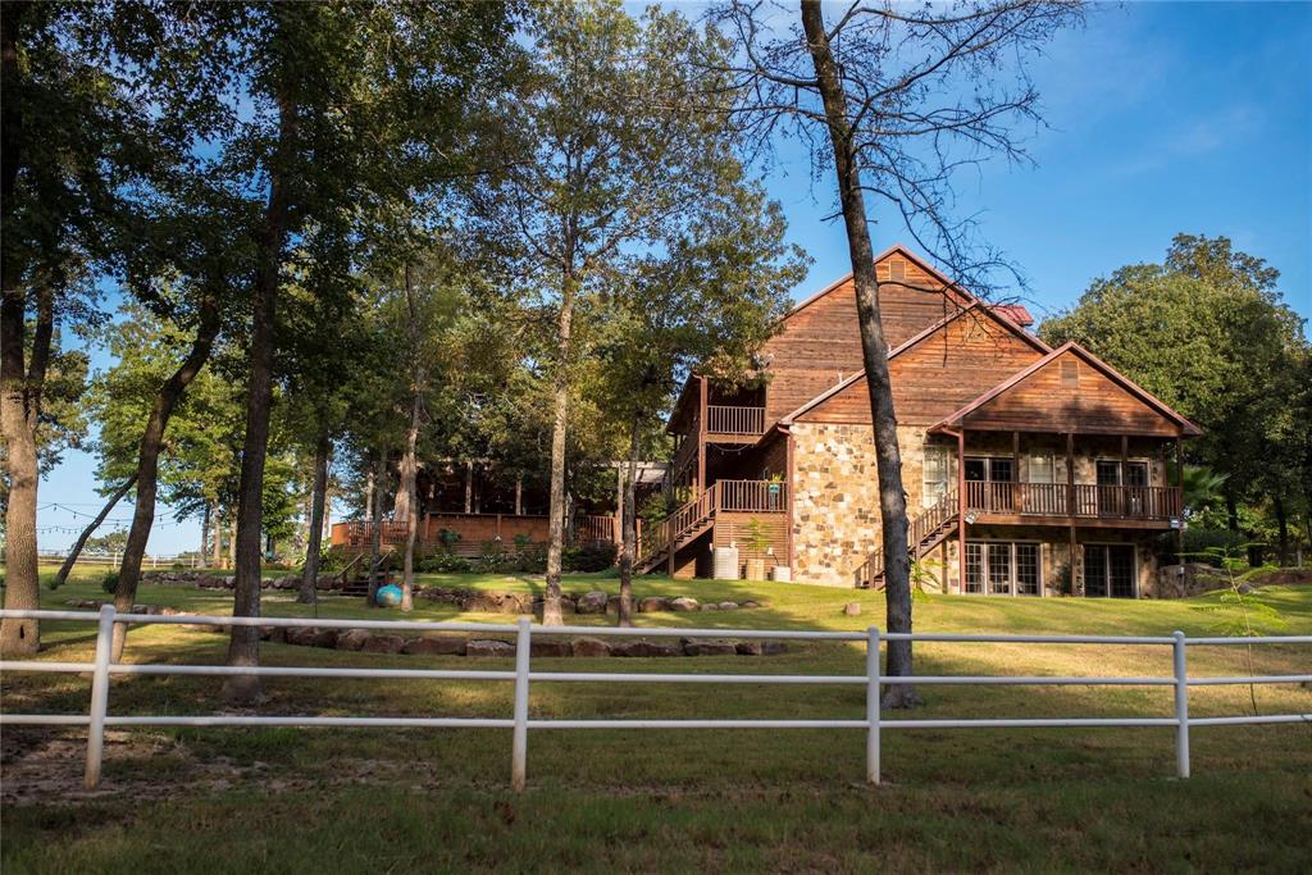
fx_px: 1276
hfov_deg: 54.4
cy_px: 438
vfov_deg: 37.9
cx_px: 656
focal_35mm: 35
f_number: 2.8
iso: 200
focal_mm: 35
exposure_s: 1/1000
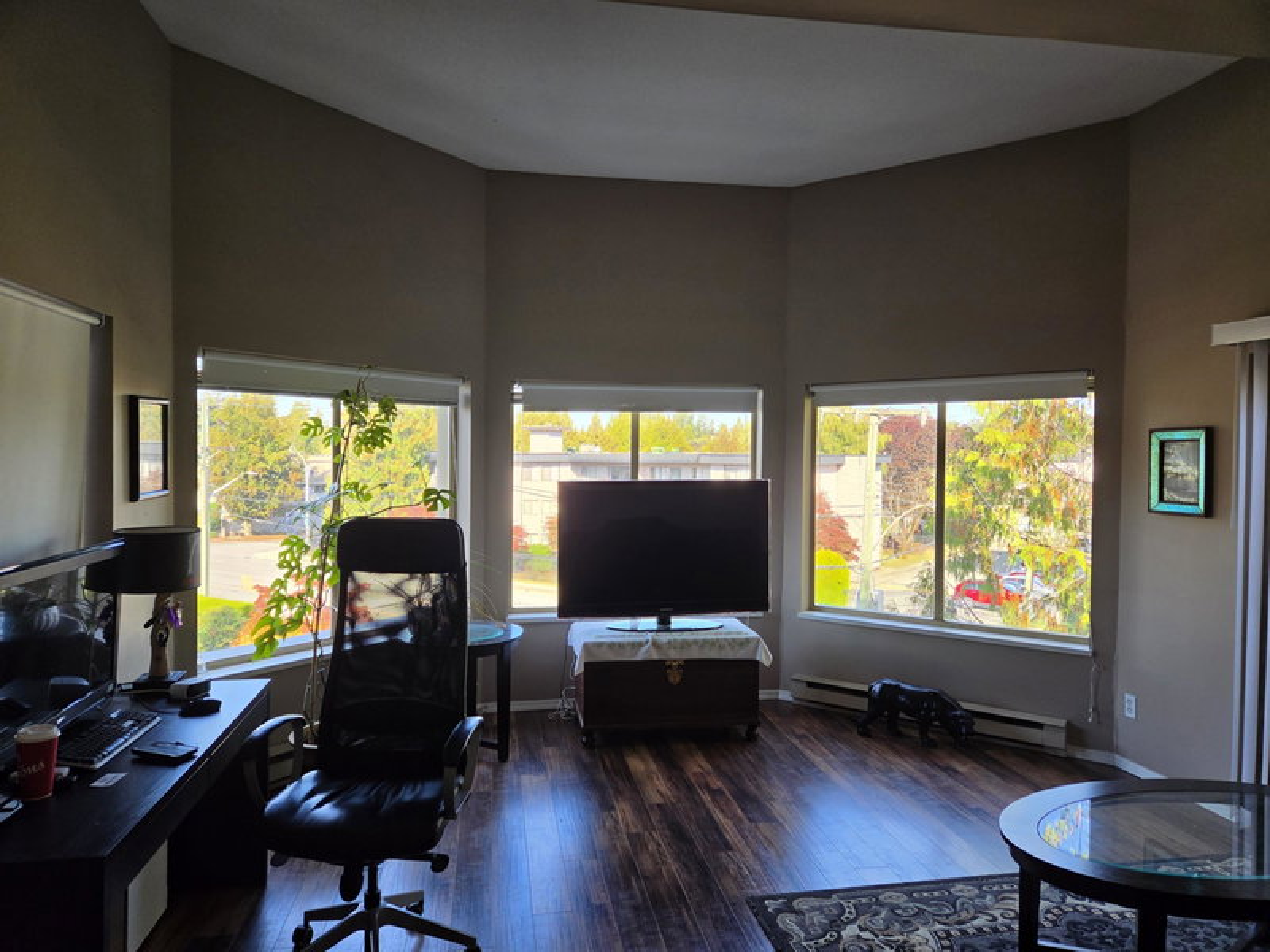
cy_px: 476
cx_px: 635
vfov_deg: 58.9
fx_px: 844
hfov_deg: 73.9
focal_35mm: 23
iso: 50
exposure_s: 1/359
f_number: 1.8
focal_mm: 5.4
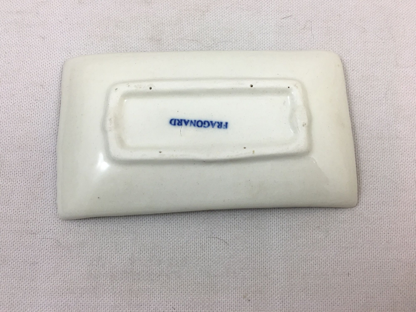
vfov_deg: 48.2
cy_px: 156
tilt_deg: -78.1
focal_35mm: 29
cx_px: 208
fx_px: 349
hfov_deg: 61.7
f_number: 2.2
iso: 25
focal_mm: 4.15
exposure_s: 1/33
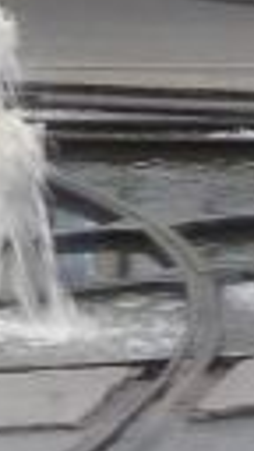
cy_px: 28
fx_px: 4526
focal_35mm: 378
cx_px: -818
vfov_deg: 5.7
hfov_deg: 3.1
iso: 160
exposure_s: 1/30
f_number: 3.6
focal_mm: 6.1
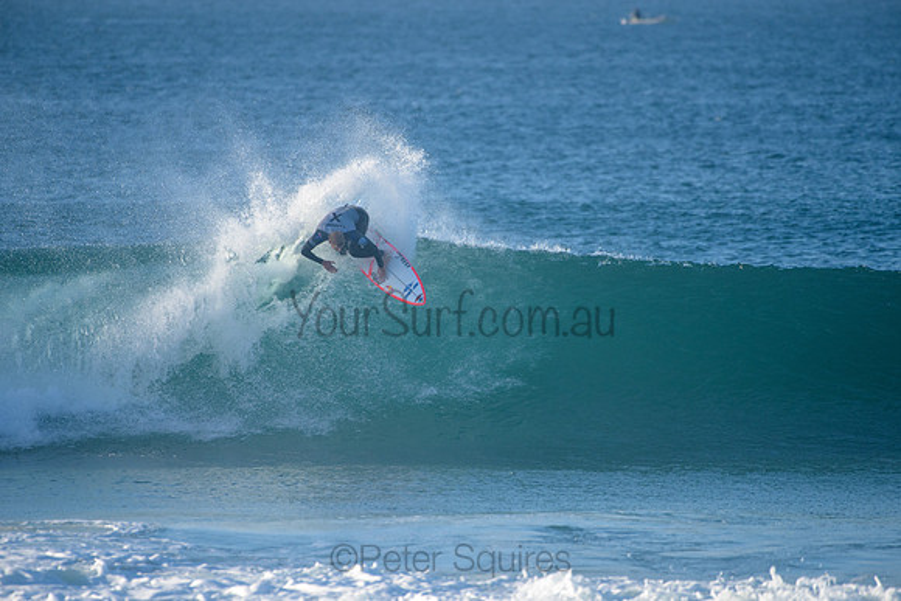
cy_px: 286
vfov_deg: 2.5
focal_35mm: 540
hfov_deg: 3.8
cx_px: 452
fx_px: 13509
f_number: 5.6
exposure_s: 1/2000
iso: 560
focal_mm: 500
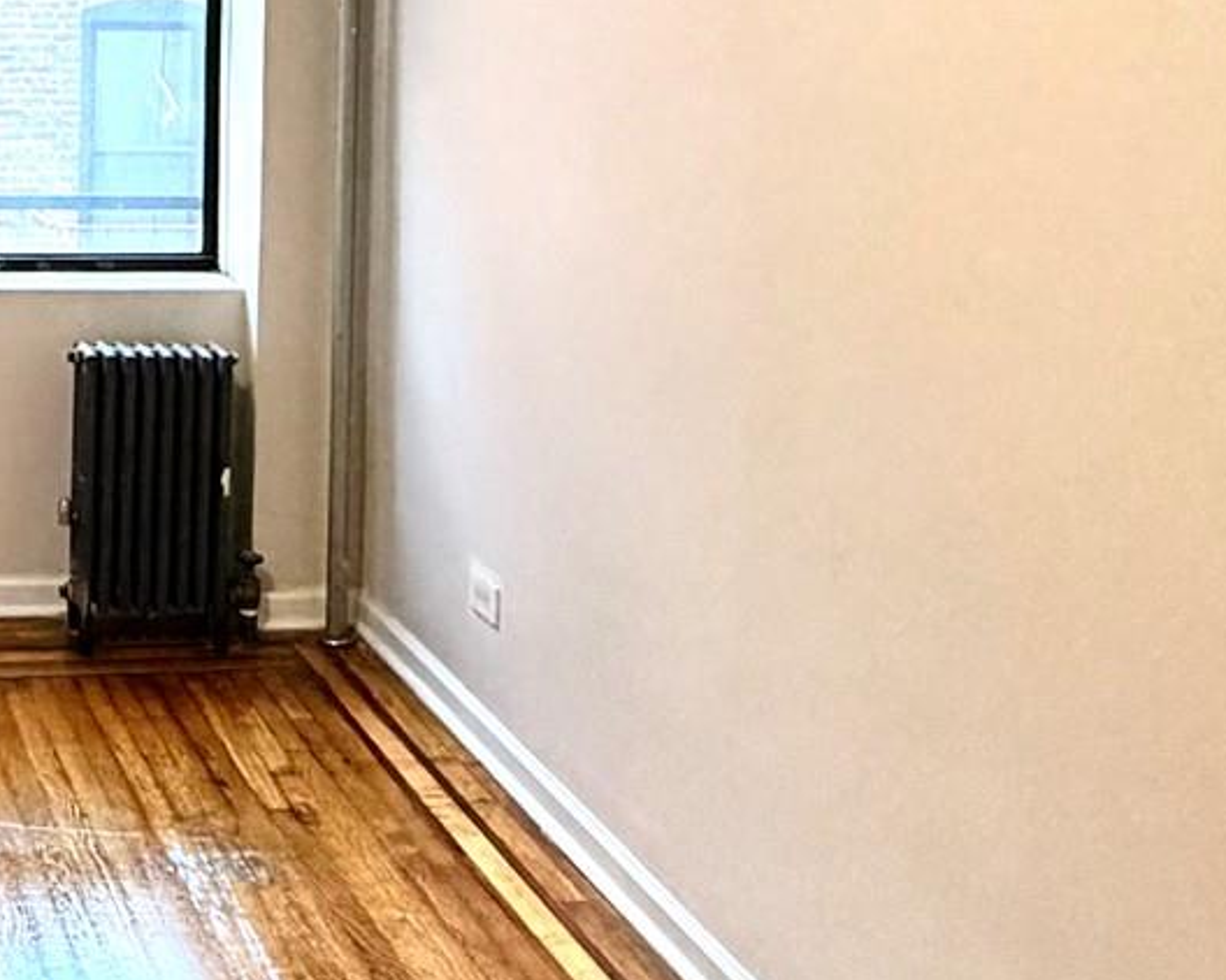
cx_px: -95
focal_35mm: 53
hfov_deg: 31.7
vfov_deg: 27.0
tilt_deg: -1.6
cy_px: -9
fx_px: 1922
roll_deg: -0.3
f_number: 2.2
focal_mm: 2.22
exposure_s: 1/60
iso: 400
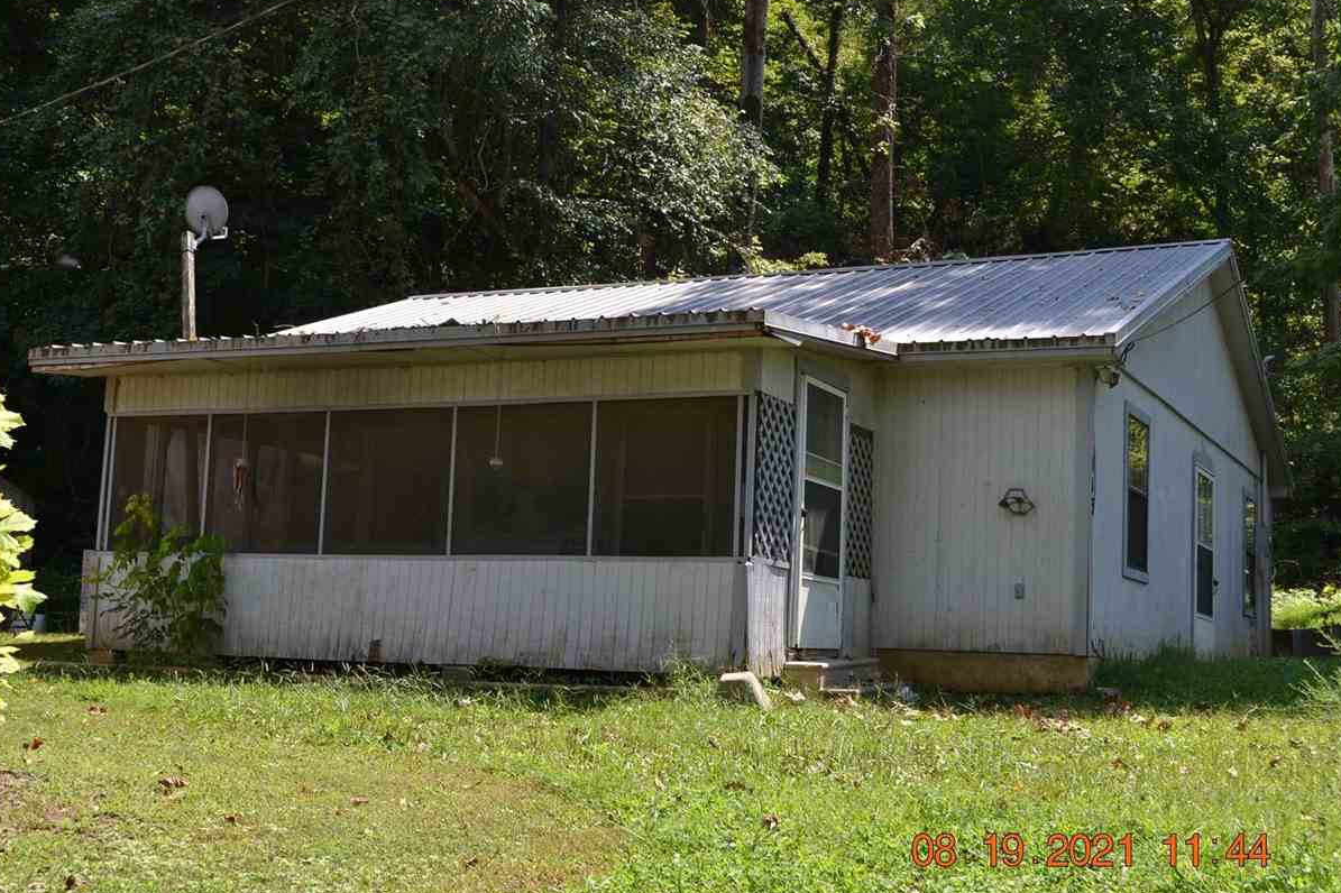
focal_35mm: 45
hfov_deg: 43.6
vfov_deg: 29.8
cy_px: 444
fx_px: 1676
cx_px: 691
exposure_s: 1/160
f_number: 6.3
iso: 100
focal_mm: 28
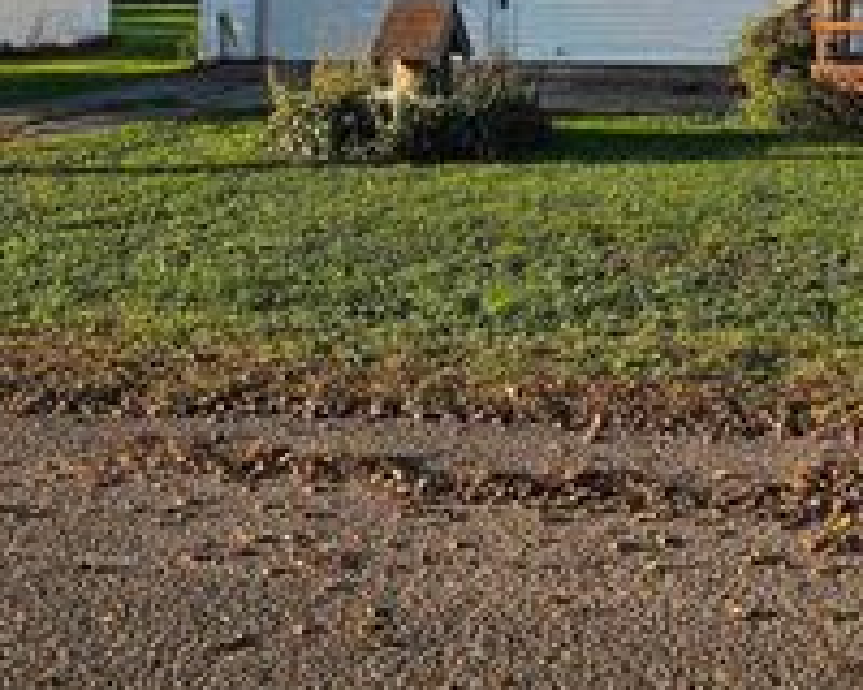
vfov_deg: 25.4
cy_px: -41
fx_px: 1430
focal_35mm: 56
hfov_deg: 31.9
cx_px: 785
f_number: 1.7
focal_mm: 6.3
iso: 10
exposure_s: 1/376
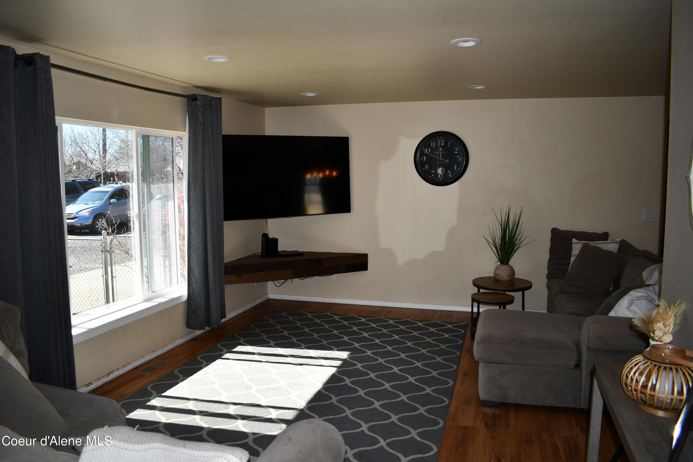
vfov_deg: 47.9
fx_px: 520
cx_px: 346
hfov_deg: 67.4
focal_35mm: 27
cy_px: 231
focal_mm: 18
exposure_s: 1/250
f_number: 3.5
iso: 110
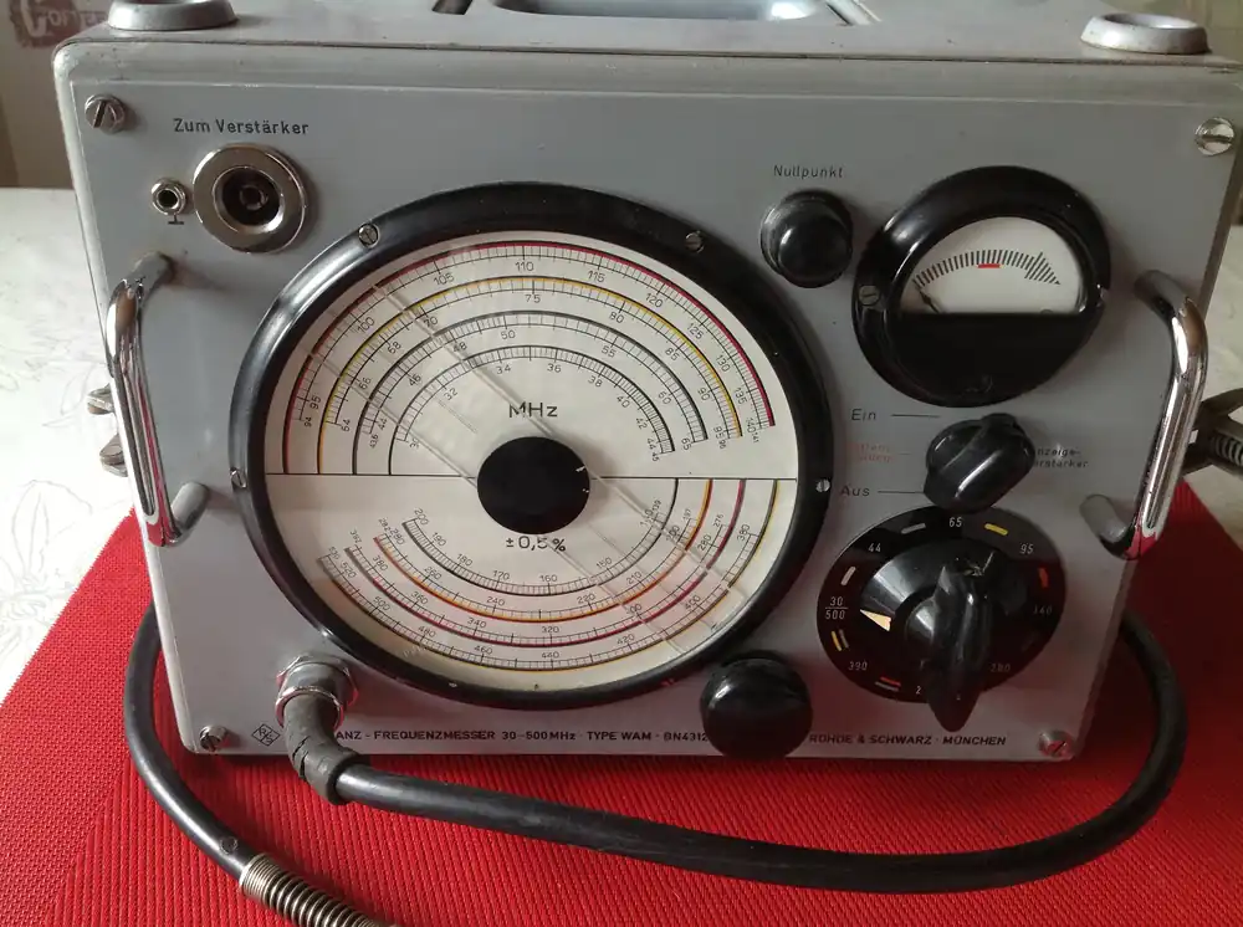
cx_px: 622
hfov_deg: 52.7
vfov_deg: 40.6
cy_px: 464
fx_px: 1254
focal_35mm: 35
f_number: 2.4
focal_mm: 4.28
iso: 100
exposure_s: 1/120
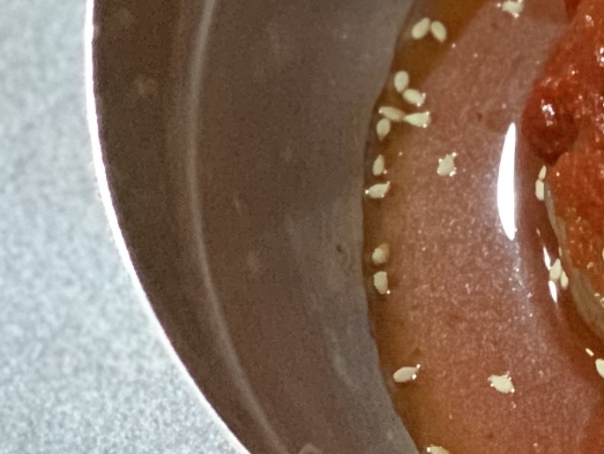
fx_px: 5340
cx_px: 1652
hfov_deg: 6.1
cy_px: 20
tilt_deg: -57.0
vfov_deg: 4.9
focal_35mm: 306
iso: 500
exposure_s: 1/40
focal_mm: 6
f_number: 2.4
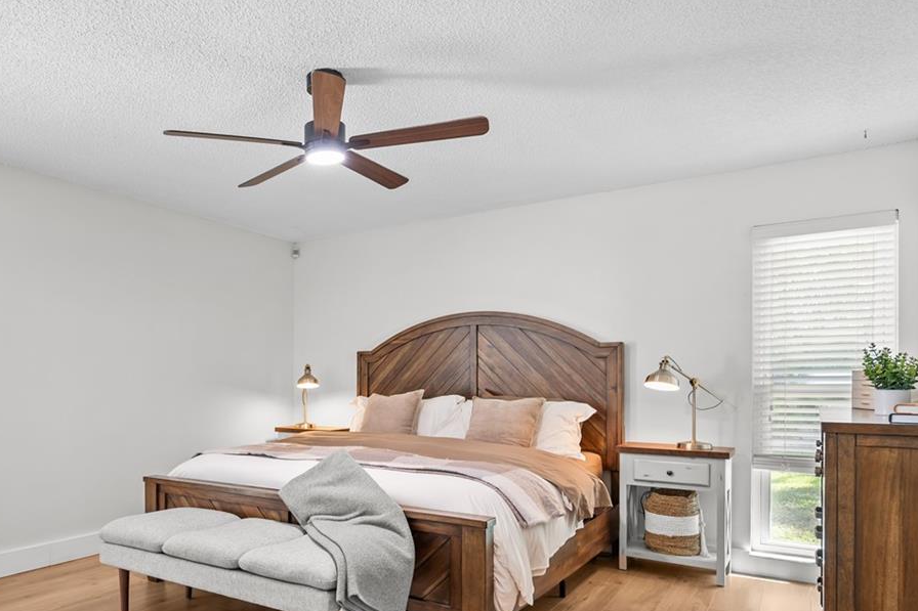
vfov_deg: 50.1
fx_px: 637
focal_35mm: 25
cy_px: 419
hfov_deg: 69.7
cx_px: 315
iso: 100
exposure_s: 1/2.5
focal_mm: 14
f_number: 4
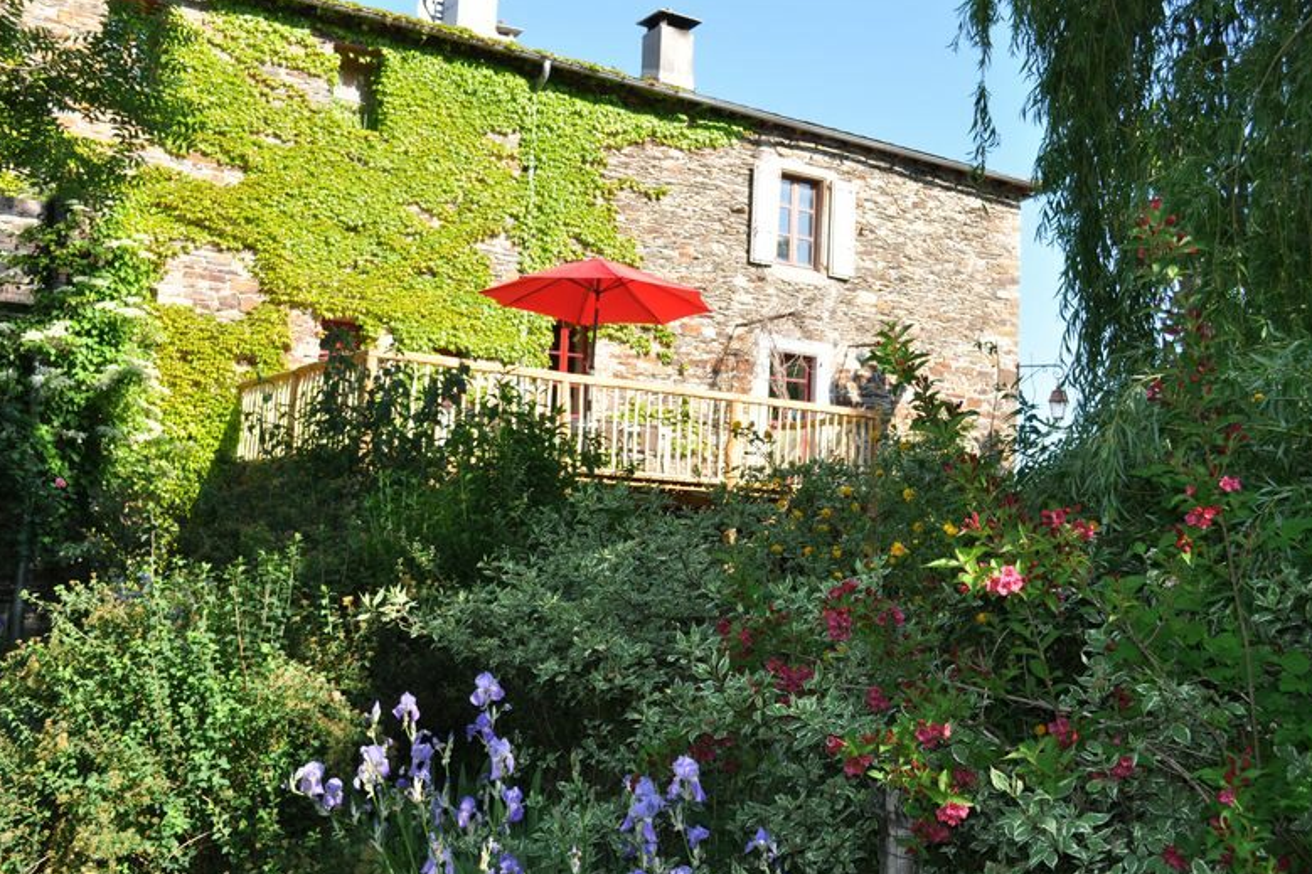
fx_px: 1457
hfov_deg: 48.5
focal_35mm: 40
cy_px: 439
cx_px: 662
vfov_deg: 33.4
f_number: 6.3
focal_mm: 26
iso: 200
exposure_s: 1/200
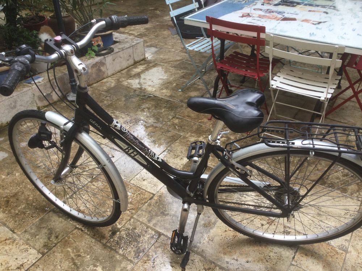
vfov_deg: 45.4
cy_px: 136
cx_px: 181
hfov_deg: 58.4
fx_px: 324
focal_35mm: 31
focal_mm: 3.3
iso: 25
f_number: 2.4
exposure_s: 1/248
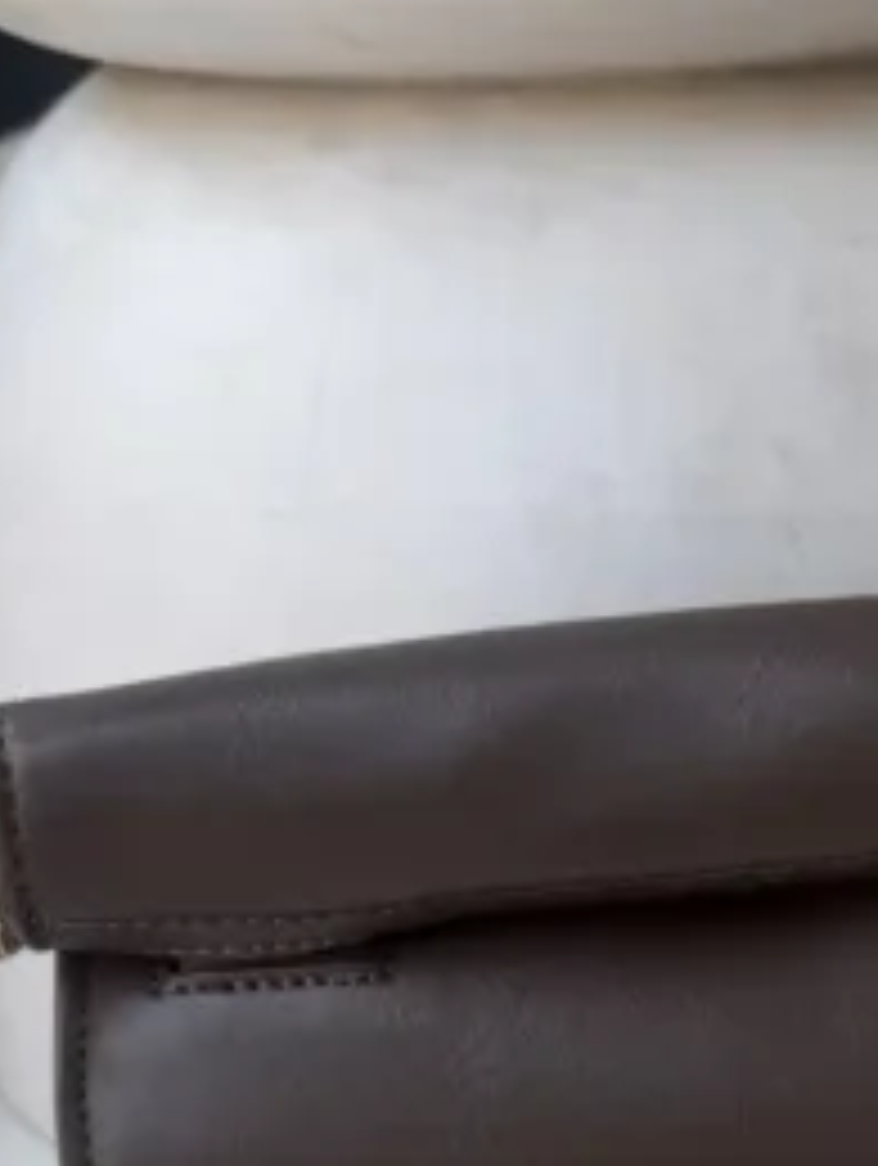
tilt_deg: -29.2
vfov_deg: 25.2
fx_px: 2496
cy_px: 1116
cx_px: 878
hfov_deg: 19.4
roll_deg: +0.6
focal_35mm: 74
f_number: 1.78
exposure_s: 1/121
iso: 80
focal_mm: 6.76
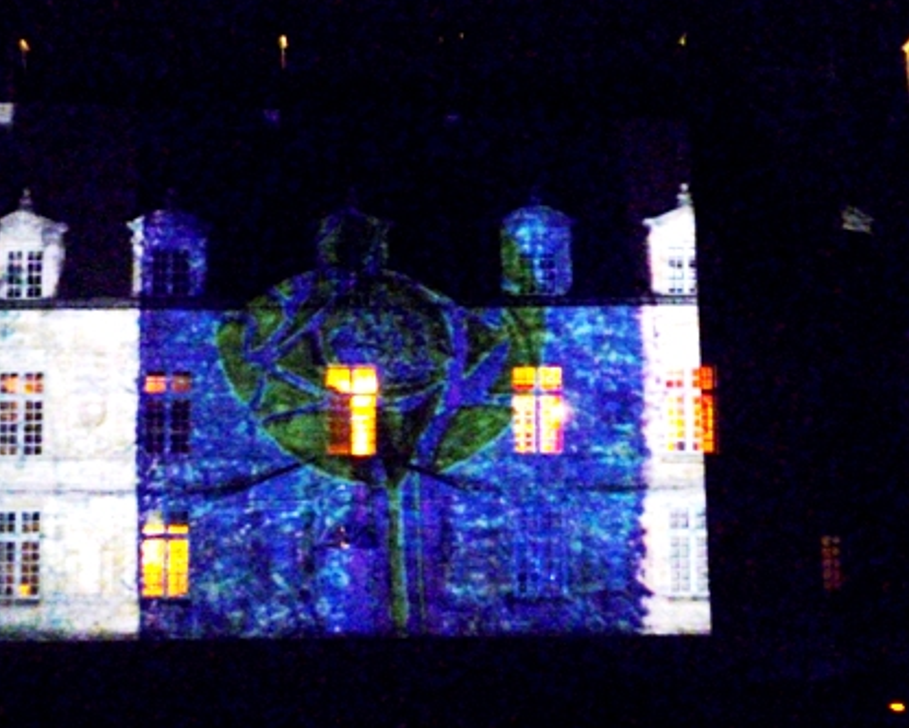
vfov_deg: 24.2
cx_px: 428
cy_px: 363
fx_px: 1695
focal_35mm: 63
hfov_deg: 30.0
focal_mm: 10.7
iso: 800
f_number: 4.3
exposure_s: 1/4
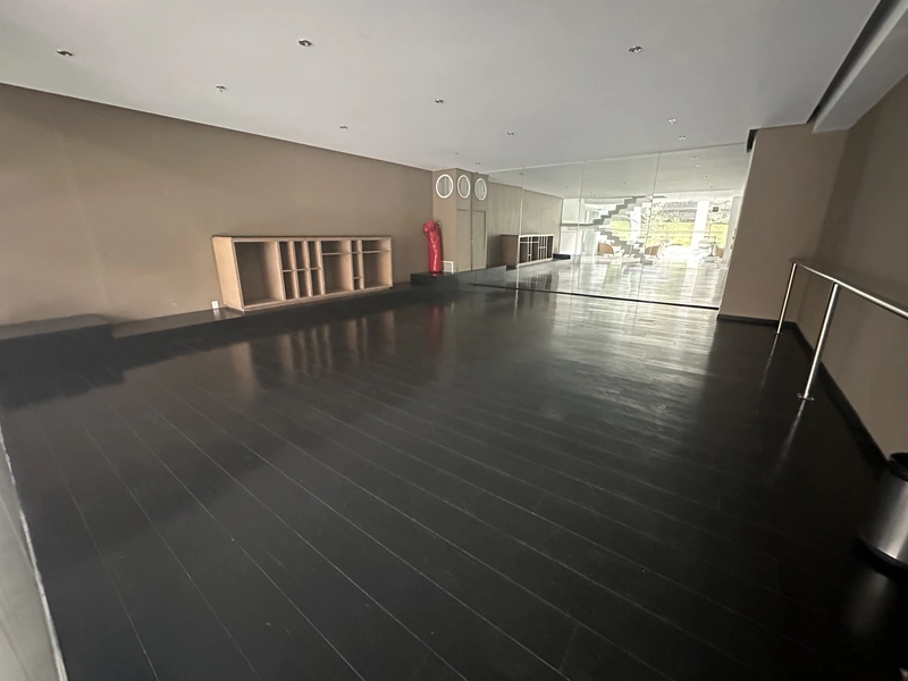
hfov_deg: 102.1
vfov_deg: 85.7
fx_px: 367
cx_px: 454
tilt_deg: -15.7
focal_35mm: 14
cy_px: 340
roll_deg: +0.3
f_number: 2.2
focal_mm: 2.22
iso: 1250
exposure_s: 1/41
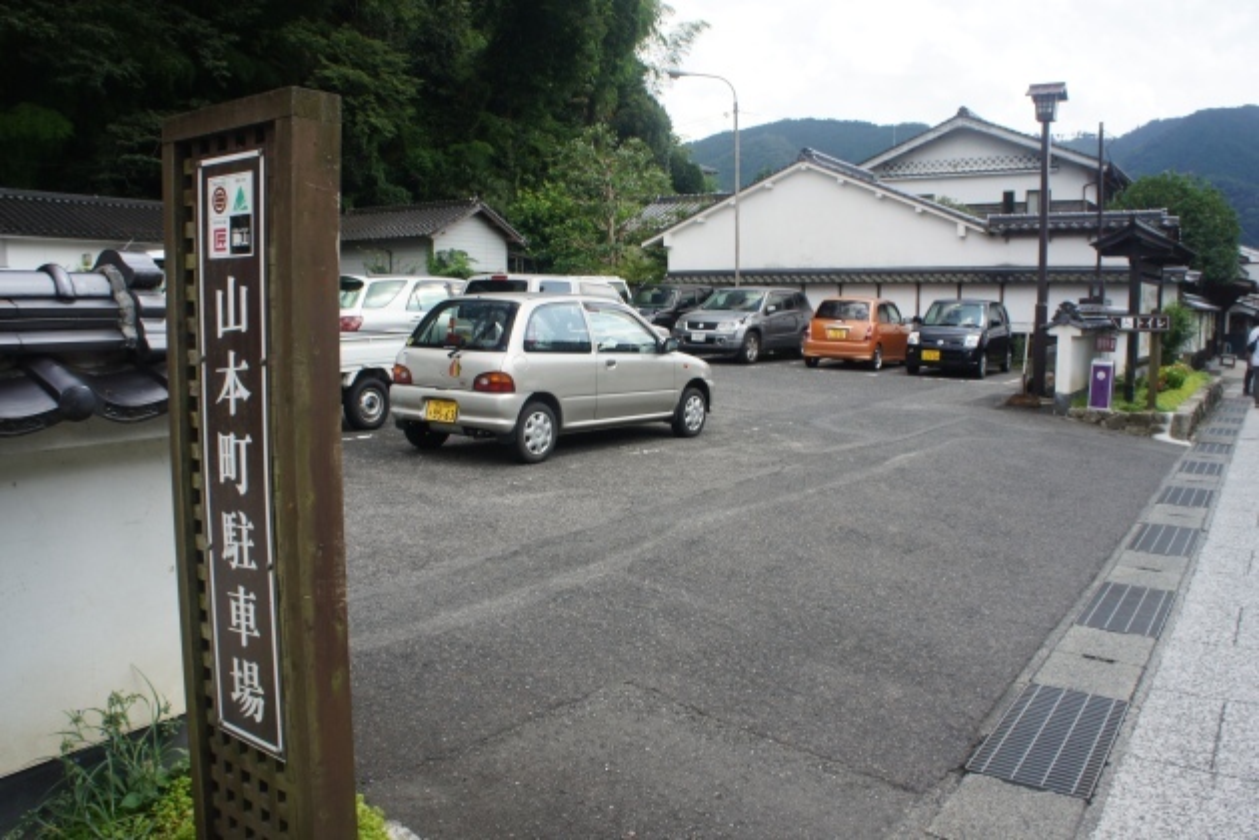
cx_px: 630
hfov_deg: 67.4
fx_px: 944
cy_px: 420
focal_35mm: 27
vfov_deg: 47.9
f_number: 8
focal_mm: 18
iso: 200
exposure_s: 1/40
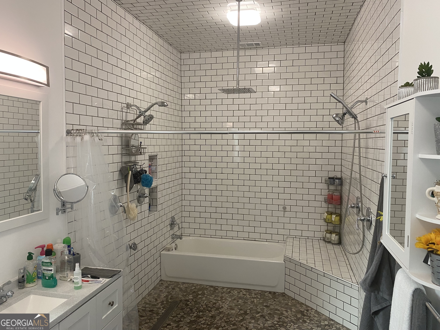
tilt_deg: -2.8
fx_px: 330
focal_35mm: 26
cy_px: 165
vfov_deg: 53.1
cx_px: 220
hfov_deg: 67.3
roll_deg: -0.7
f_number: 1.8
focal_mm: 4.25
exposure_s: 1/60
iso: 80
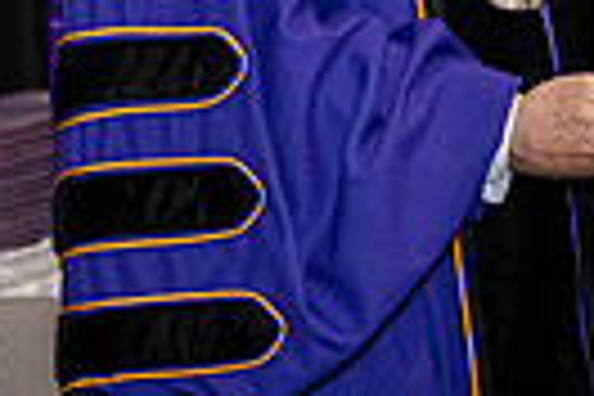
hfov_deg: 6.7
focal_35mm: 308
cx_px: 274
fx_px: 5082
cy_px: -353
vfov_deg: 4.4
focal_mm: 70
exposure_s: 1/200
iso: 2500
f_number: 5
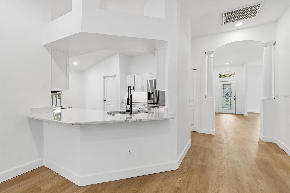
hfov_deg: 100.4
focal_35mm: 15
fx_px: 121
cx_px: 145
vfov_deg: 77.3
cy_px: 96
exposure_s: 1/10
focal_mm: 10
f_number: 7.1
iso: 100
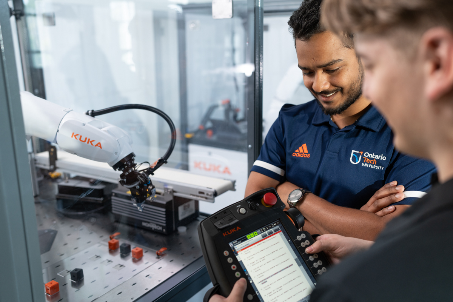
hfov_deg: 54.4
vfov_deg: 37.9
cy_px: 151
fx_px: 440
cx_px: 226
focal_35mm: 35
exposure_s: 1/125
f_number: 2.5
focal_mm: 35
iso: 400
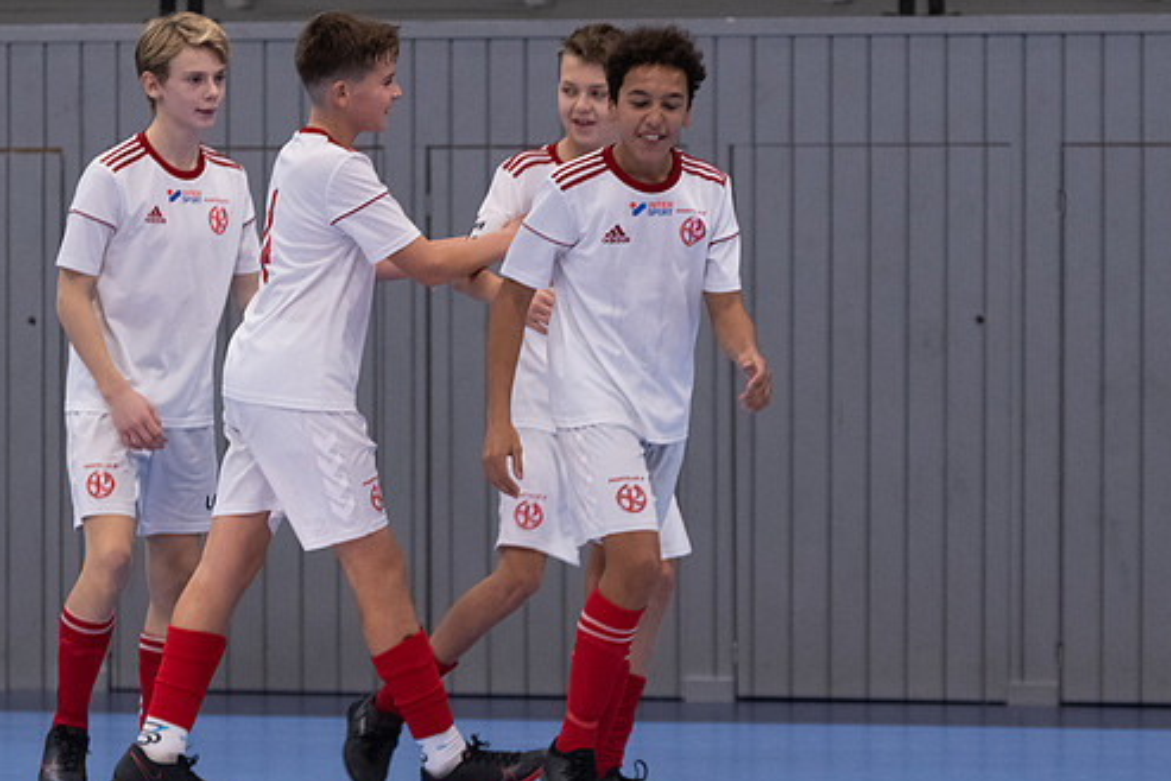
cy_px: 345
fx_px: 9110
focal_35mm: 280
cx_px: 591
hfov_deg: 7.4
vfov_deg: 4.9
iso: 2800
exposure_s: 1/400
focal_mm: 150
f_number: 3.2
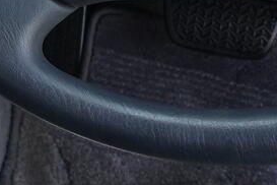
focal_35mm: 142
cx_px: -224
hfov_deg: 13.0
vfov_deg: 9.2
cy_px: -149
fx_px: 1093
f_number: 2
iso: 125
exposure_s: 1/800
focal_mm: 7.6
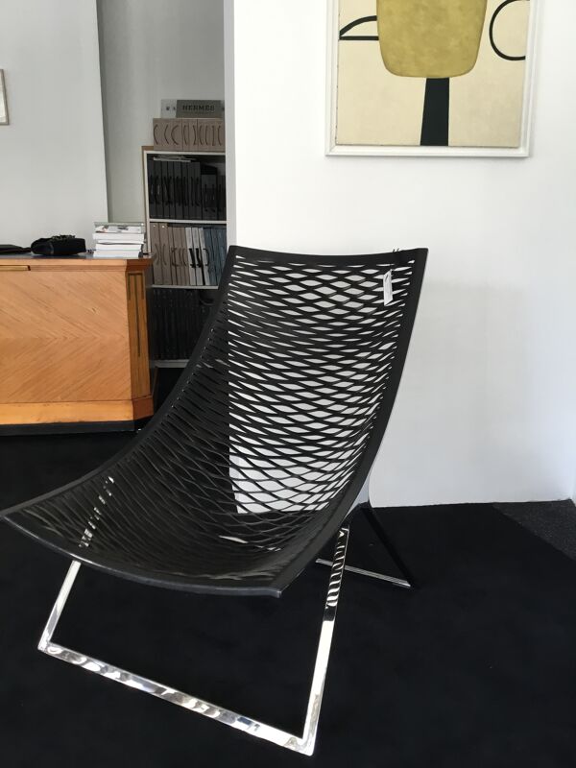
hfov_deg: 45.4
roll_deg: -0.2
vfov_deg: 58.4
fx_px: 688
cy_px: 384
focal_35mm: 31
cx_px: 288
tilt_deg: -13.0
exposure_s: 1/33
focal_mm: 3.3
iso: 64
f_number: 2.4
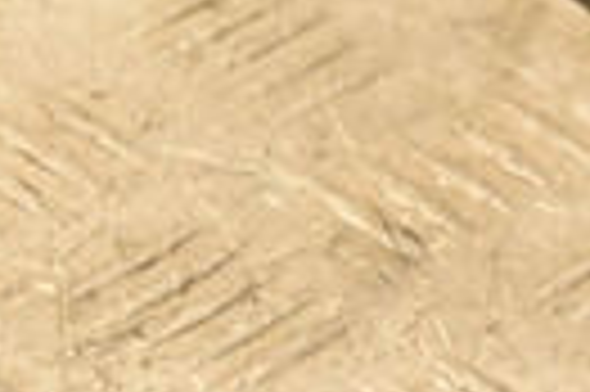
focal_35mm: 426
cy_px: -487
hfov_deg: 4.8
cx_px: 1207
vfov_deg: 3.2
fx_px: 6973
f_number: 5
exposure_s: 1/80
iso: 800
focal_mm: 58
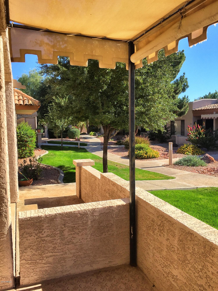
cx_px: 109
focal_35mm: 29
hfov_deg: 48.2
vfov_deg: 61.7
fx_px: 244
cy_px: 146
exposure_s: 1/1582
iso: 32
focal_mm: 4.15
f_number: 2.2
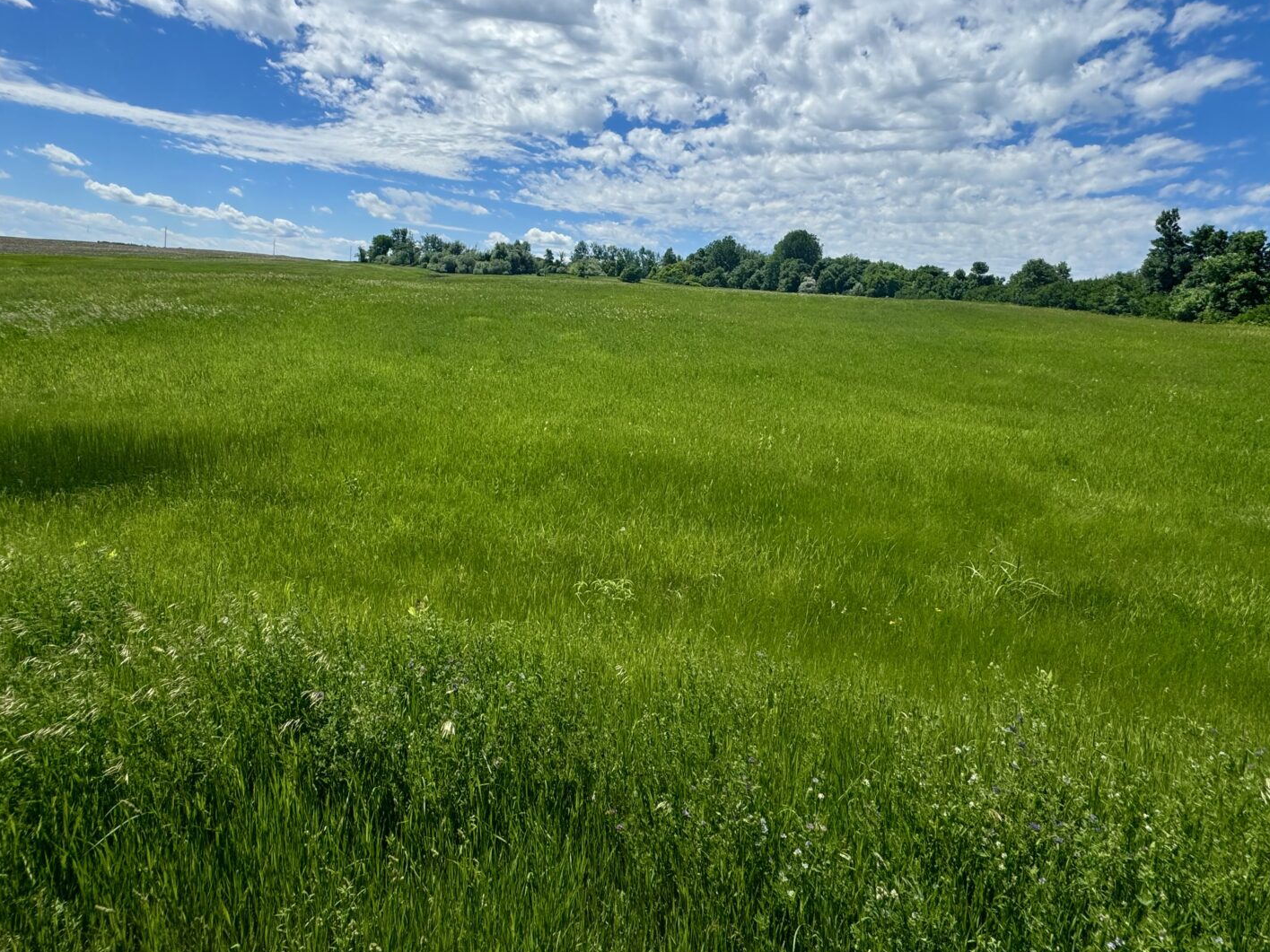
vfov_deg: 67.0
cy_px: 326
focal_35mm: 19
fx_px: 697
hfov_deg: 84.6
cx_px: 602
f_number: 2.2
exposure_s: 1/3106
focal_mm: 2.22
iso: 50
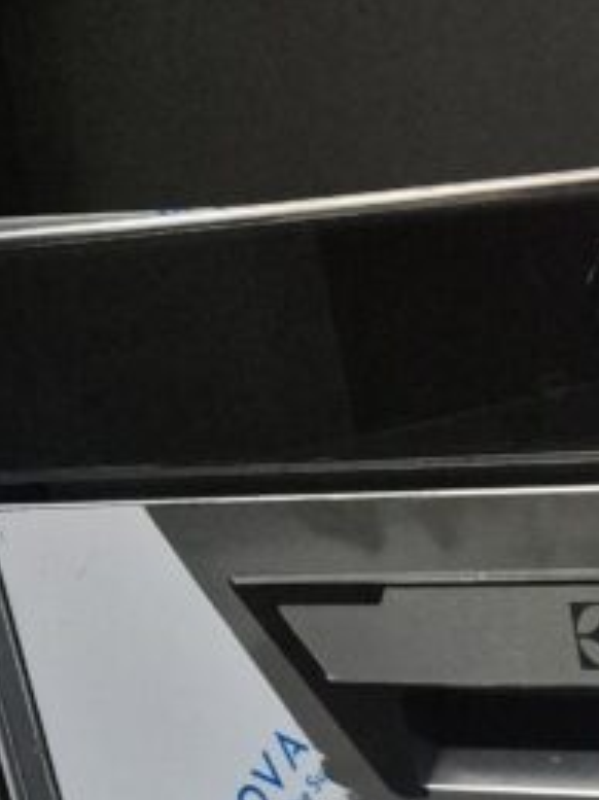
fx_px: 2101
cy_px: 1124
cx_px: 926
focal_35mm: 91
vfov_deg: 19.4
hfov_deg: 14.9
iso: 1600
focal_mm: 5.4
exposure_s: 1/100
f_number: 1.8
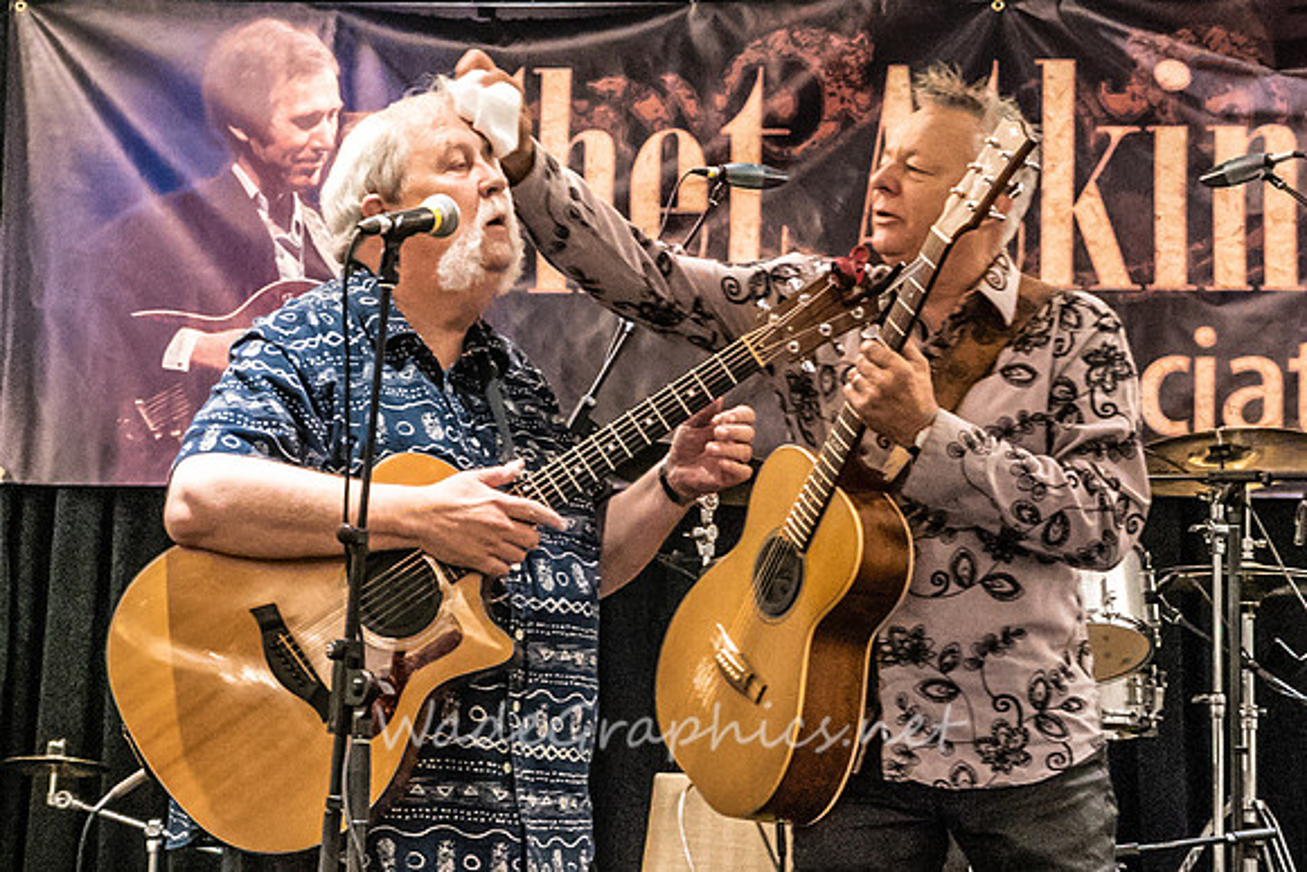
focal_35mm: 106
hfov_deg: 19.2
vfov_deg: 12.9
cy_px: 447
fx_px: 3860
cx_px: 620
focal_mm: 61
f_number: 5.6
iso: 16000
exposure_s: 1/200
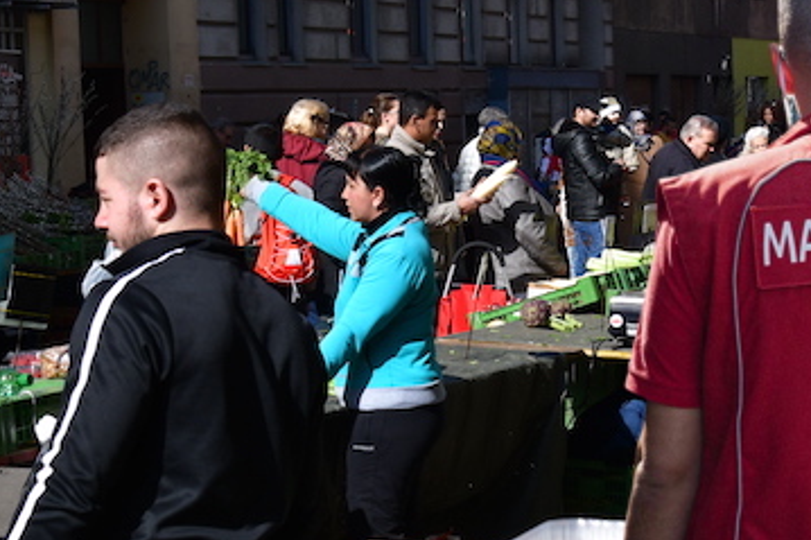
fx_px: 2612
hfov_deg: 17.4
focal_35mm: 116
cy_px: 265
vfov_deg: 11.8
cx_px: 700
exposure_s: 1/320
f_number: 10
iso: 200
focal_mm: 35
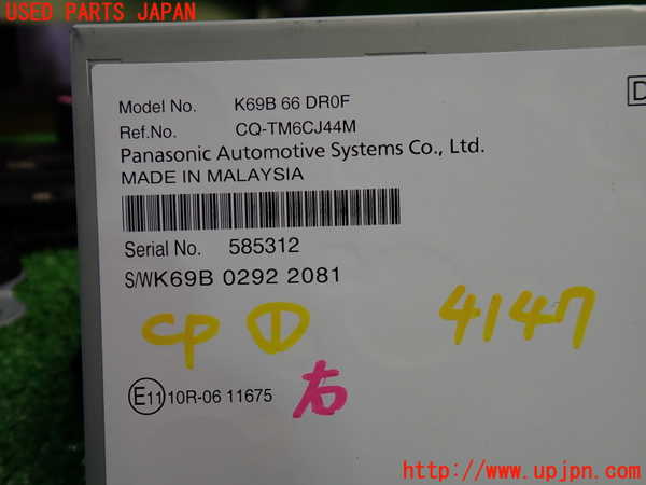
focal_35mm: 30
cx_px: 323
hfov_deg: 60.0
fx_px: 560
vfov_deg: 46.8
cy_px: 242
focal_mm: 5.4
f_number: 2.3
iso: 125
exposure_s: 1/60
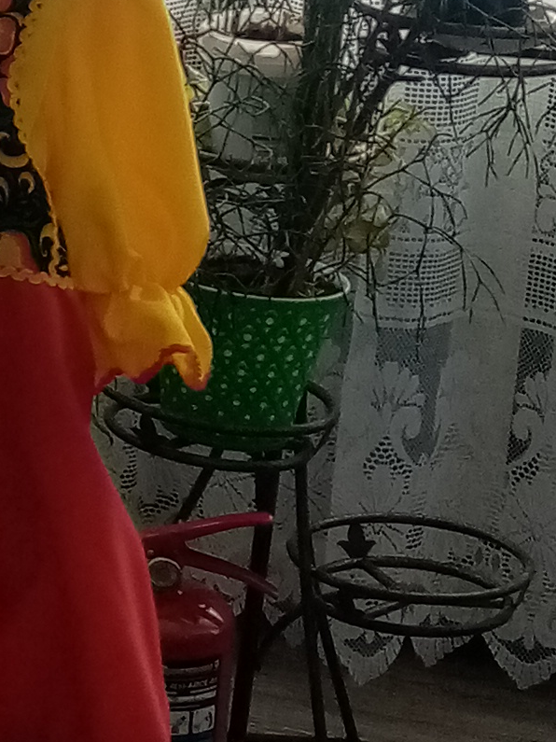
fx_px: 2913
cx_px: -817
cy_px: 91
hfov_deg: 9.6
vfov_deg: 14.4
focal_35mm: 136
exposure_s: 1/100
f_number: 1.8
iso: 129
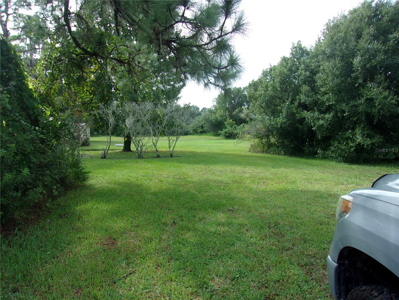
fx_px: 311
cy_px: 150
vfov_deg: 51.4
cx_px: 200
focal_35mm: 27
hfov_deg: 65.3
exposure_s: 1/400
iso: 80
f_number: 3
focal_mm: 4.9
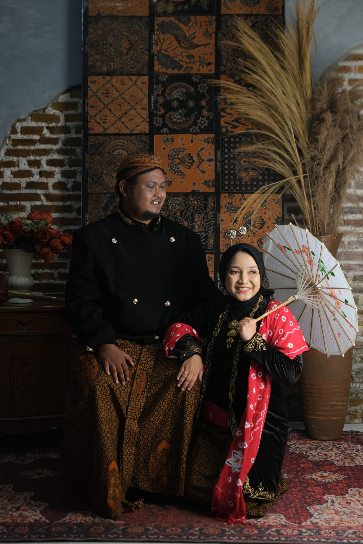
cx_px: 182
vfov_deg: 32.9
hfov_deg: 22.3
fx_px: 922
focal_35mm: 61
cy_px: 272
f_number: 4.5
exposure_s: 1/125
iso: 320
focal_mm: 40.7
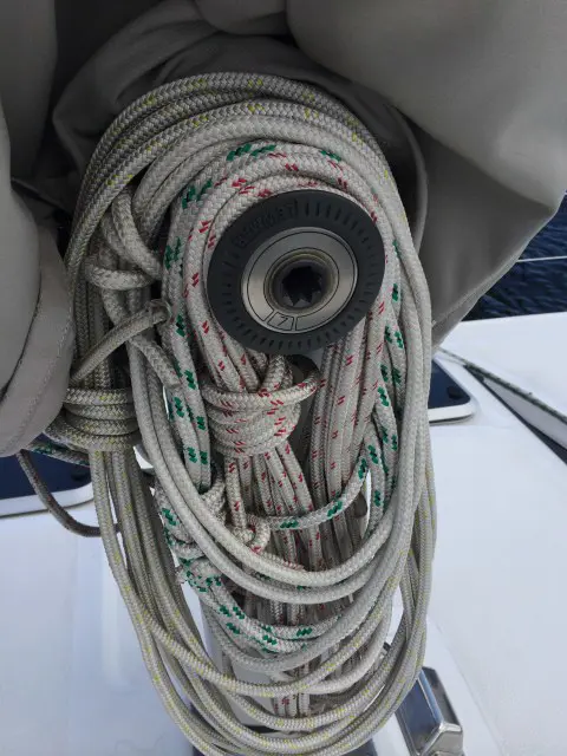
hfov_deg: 46.8
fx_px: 655
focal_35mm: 30
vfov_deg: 60.0
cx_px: 284
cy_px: 378
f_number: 2.2
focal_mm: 4.12
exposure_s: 1/1368
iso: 32
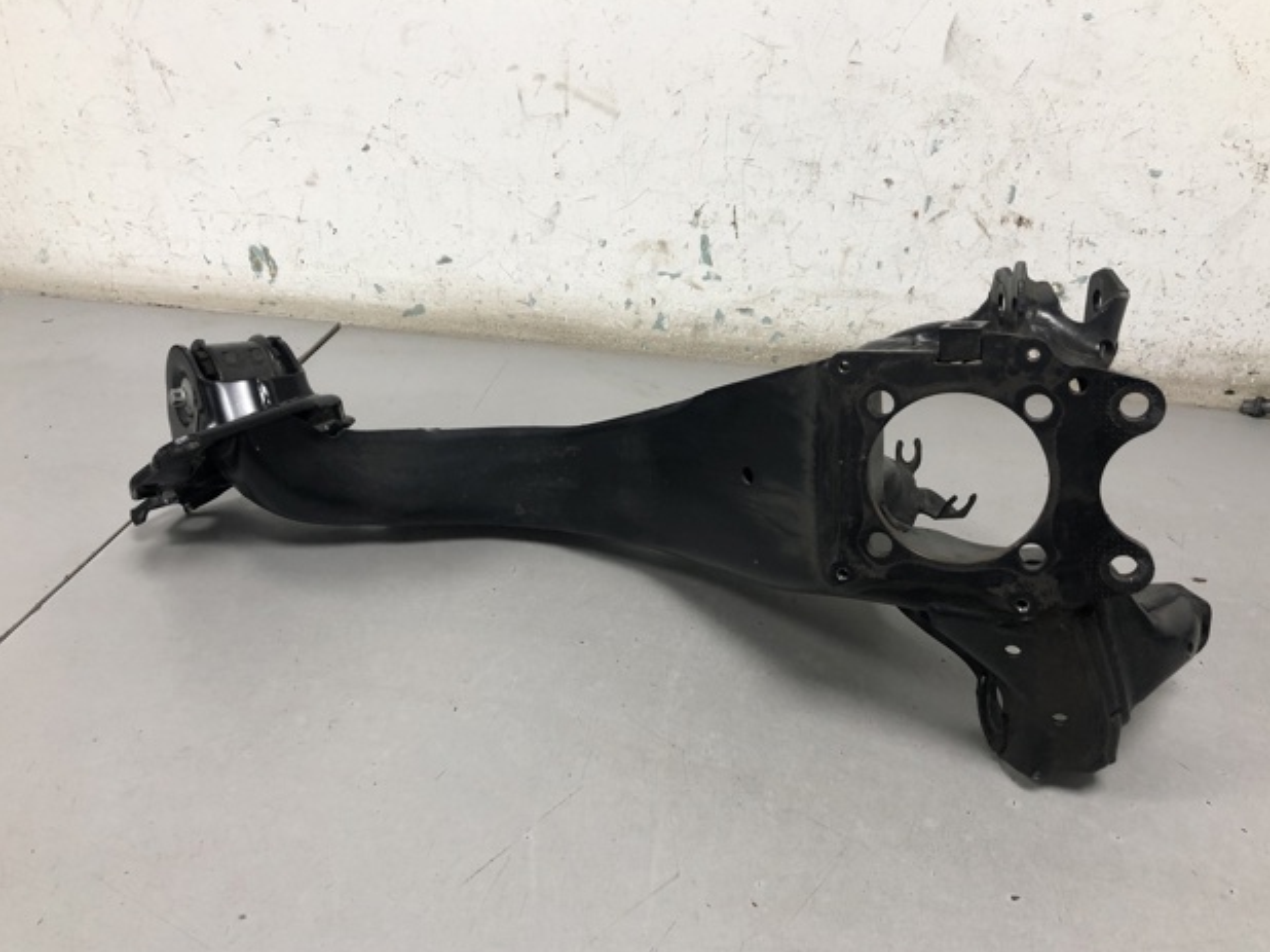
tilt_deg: -28.2
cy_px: 481
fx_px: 1064
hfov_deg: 61.7
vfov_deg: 48.2
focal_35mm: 29
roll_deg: -2.4
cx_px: 649
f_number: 1.8
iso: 32
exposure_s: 1/33
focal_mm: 4
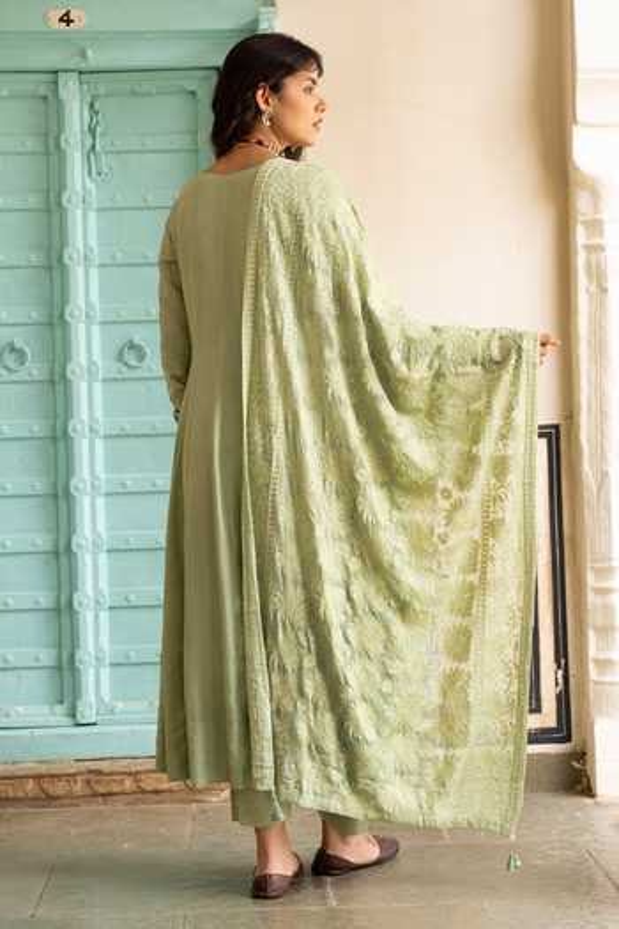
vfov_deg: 36.2
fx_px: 1418
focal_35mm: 55
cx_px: 310
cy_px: 464
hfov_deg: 24.6
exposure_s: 1/400
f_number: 3.5
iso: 640
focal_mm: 55
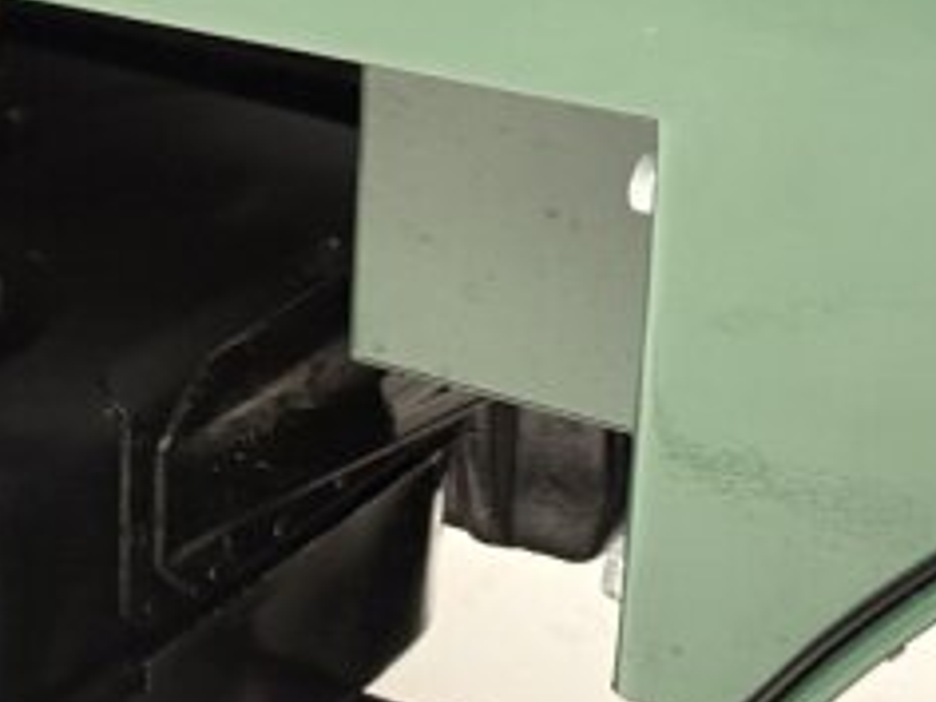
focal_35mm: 130
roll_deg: +1.2
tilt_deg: -24.9
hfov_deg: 14.8
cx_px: -103
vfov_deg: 11.4
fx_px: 3515
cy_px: 472
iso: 320
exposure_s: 1/33
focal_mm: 6.76
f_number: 1.78
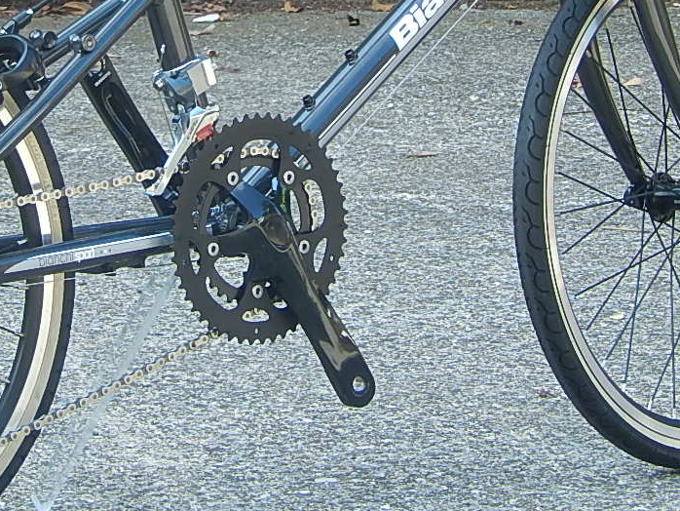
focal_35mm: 307
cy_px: 34
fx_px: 6033
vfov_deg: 4.8
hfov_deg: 6.4
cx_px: 199
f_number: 5.6
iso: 125
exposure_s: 1/50
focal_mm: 24.1
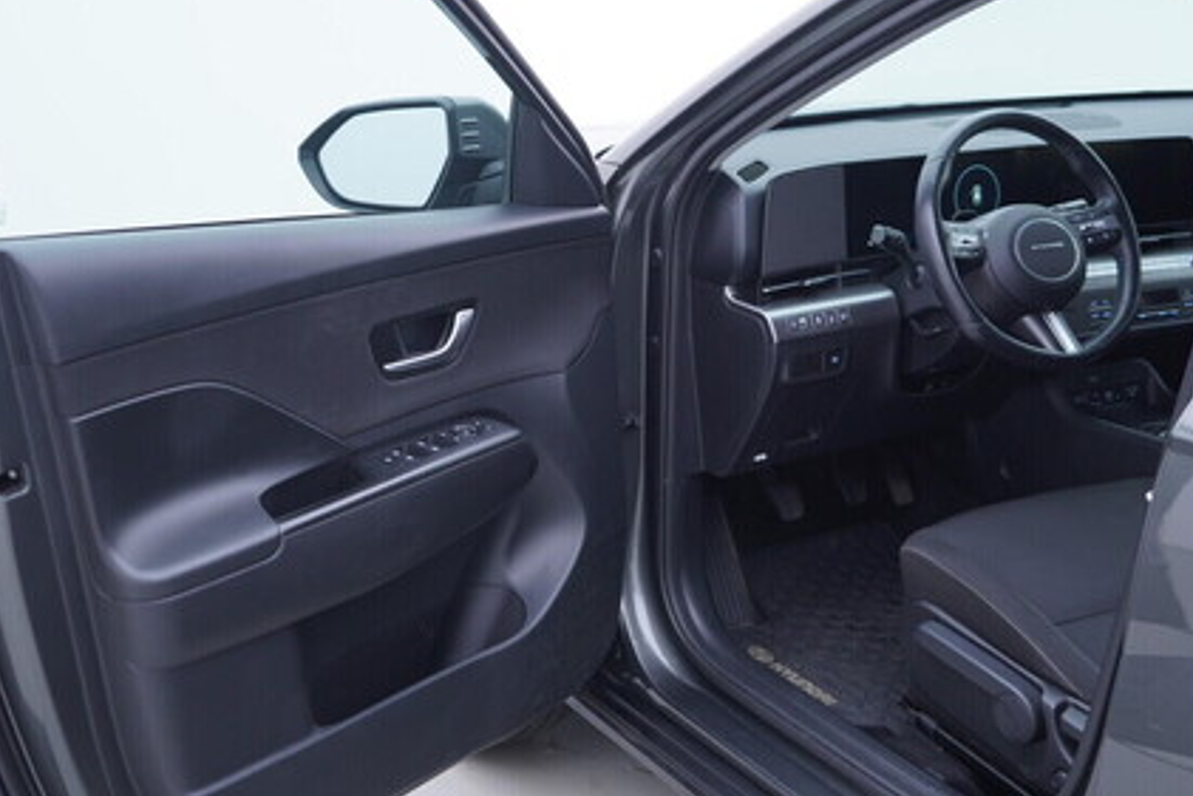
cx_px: 623
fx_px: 1558
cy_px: 341
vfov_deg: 28.6
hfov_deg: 41.9
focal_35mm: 47
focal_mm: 24
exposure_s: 1/50
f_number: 3.2
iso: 125
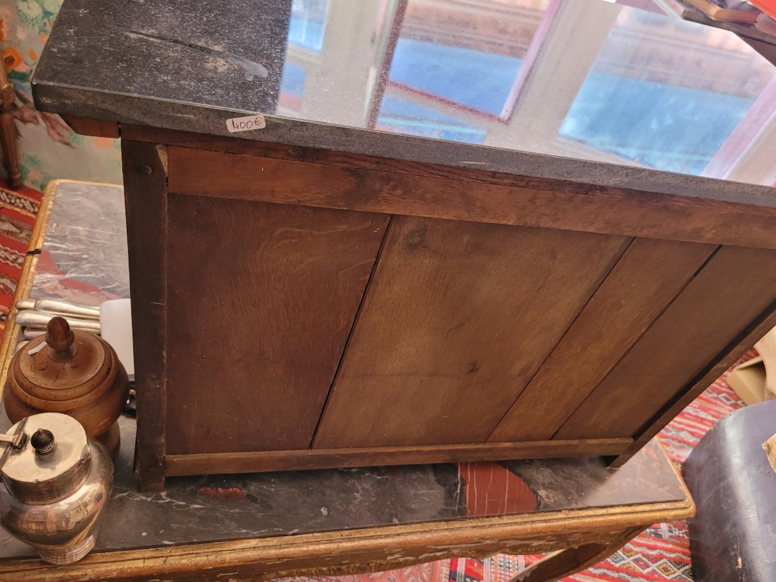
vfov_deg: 53.1
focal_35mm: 26
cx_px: 388
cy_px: 291
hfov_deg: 67.3
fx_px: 583
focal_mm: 5.4
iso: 250
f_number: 1.8
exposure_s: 1/50
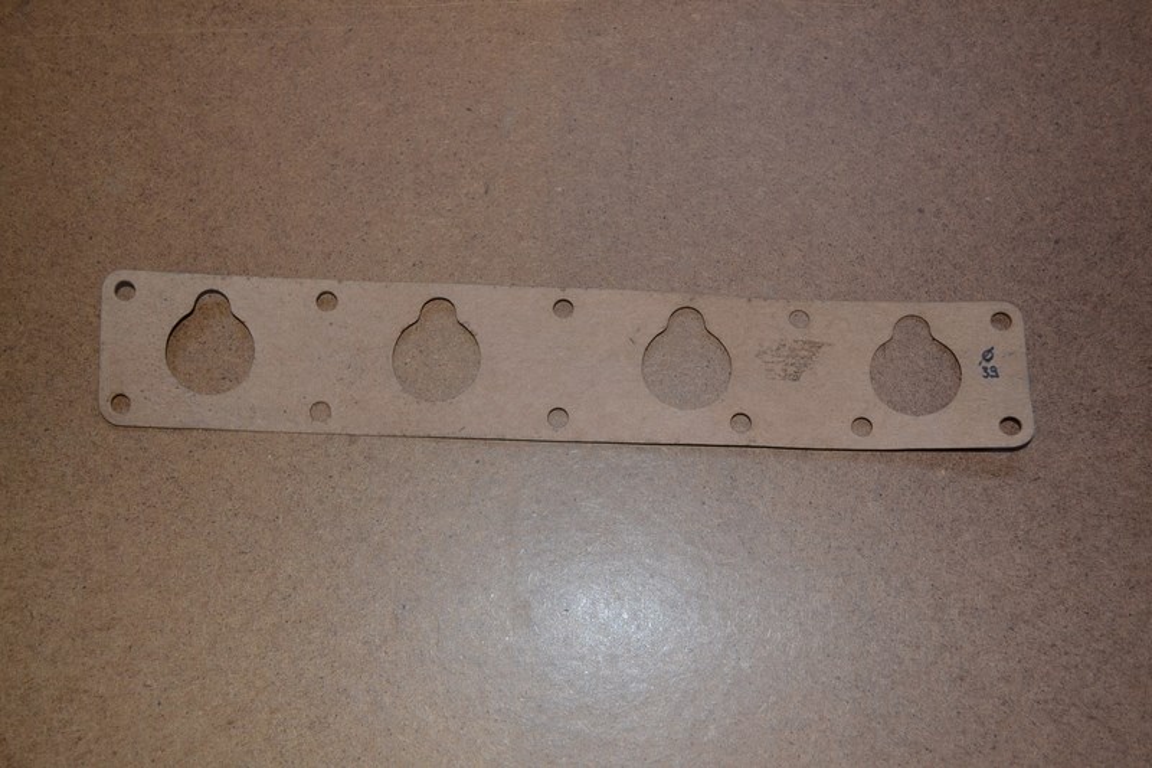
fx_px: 1248
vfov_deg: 34.2
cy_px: 384
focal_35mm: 39
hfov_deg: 49.6
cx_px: 576
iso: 900
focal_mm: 26
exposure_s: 1/60
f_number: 4.2
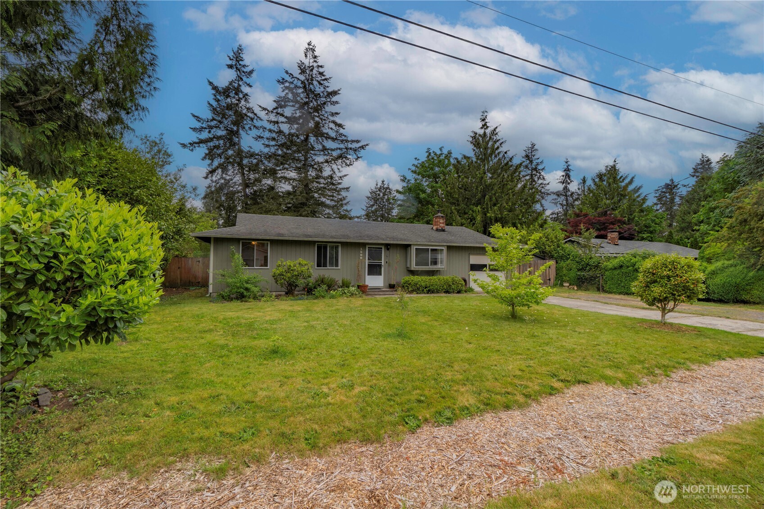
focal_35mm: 15
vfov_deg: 77.3
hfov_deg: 100.4
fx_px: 318
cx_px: 382
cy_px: 254
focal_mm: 10
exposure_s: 1/60
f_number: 10
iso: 160
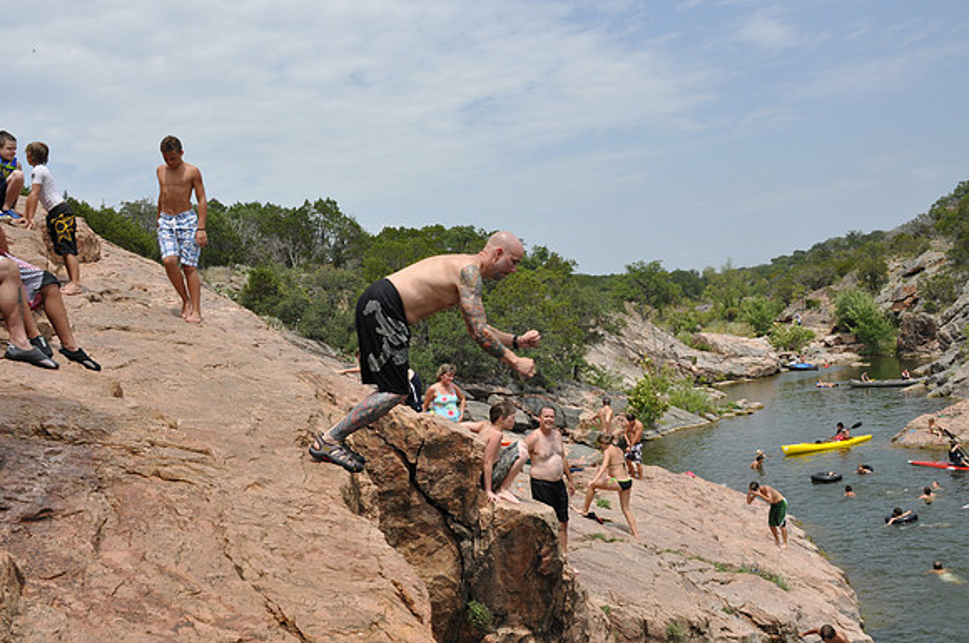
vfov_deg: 36.8
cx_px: 484
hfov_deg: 53.2
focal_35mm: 36
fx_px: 968
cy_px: 322
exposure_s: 1/640
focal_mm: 24
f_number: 8
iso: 200
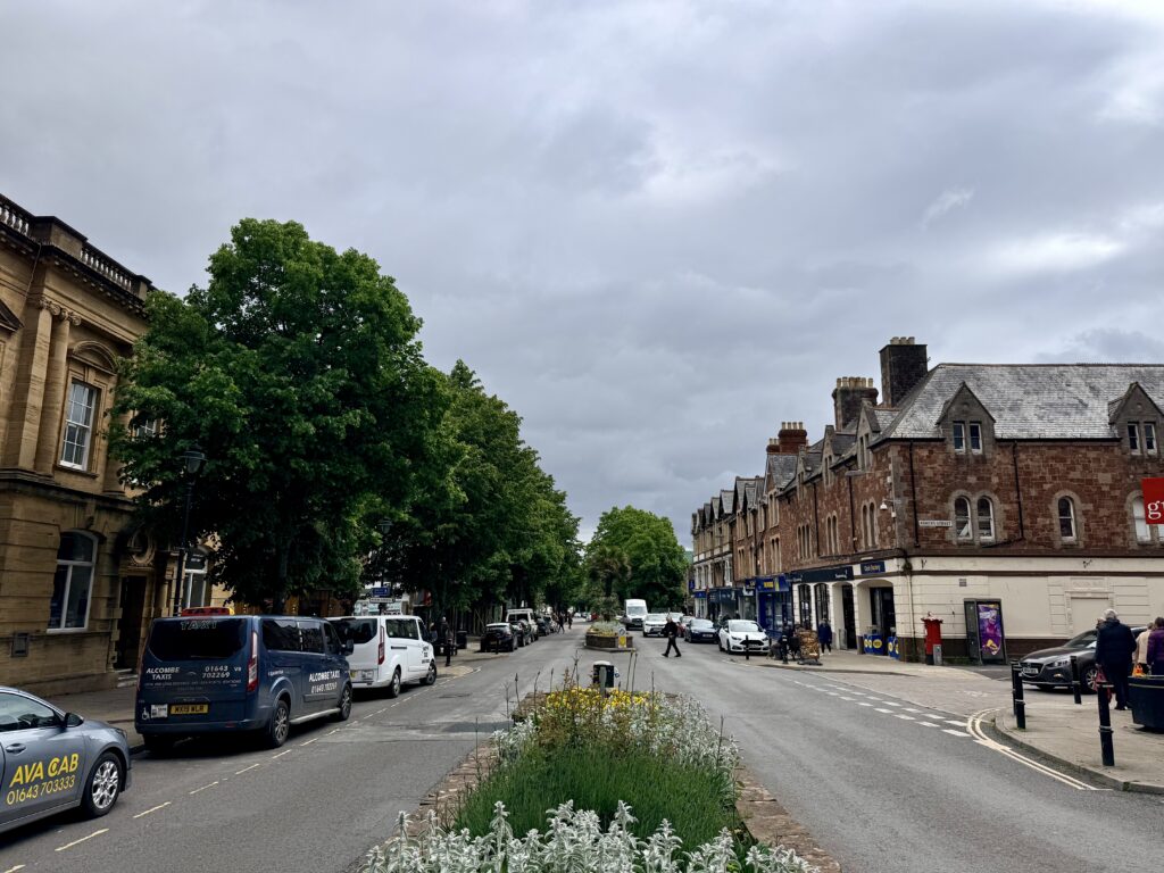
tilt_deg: +11.2
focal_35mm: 24
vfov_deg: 56.8
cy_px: 436
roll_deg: +0.0
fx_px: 807
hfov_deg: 71.6
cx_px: 582
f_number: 1.78
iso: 80
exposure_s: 1/11905
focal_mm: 6.76
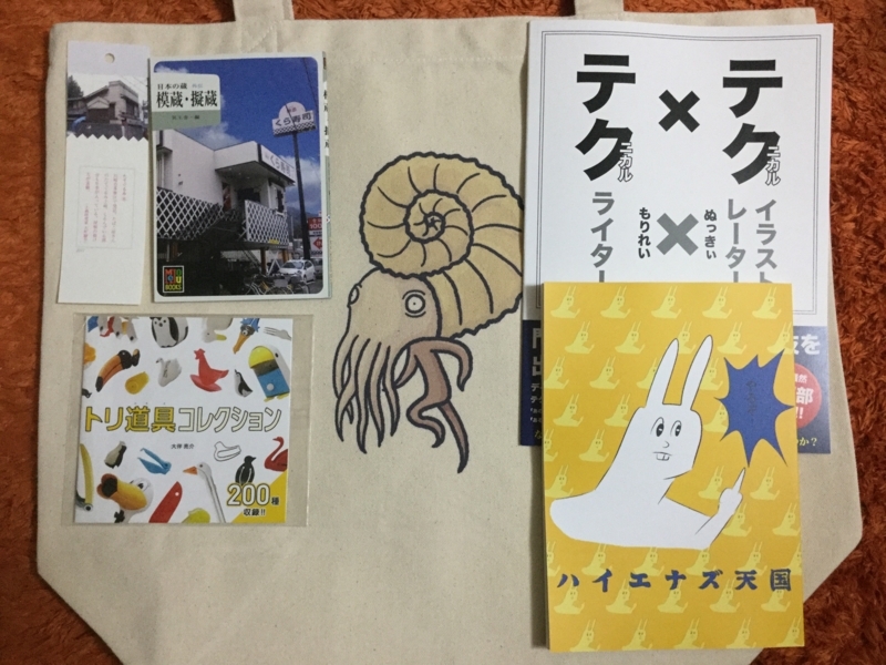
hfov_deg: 58.4
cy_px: 332
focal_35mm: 31
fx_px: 793
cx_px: 443
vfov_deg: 45.4
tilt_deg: -86.5
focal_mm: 3.3
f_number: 2.4
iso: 160
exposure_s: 1/33
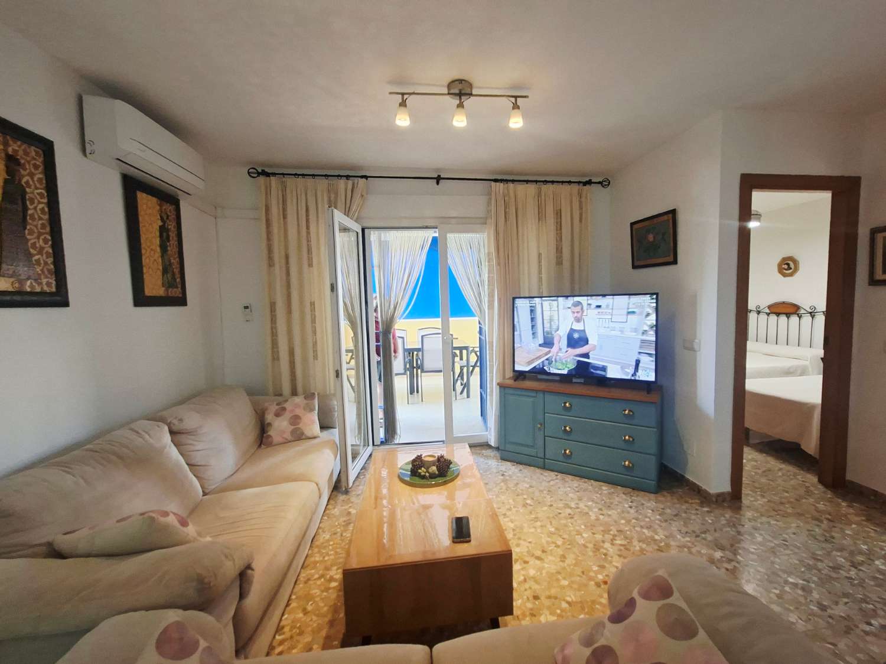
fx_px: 333
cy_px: 332
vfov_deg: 89.9
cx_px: 443
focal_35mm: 13
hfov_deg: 106.2
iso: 200
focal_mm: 1.74
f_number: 2.2
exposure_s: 1/40
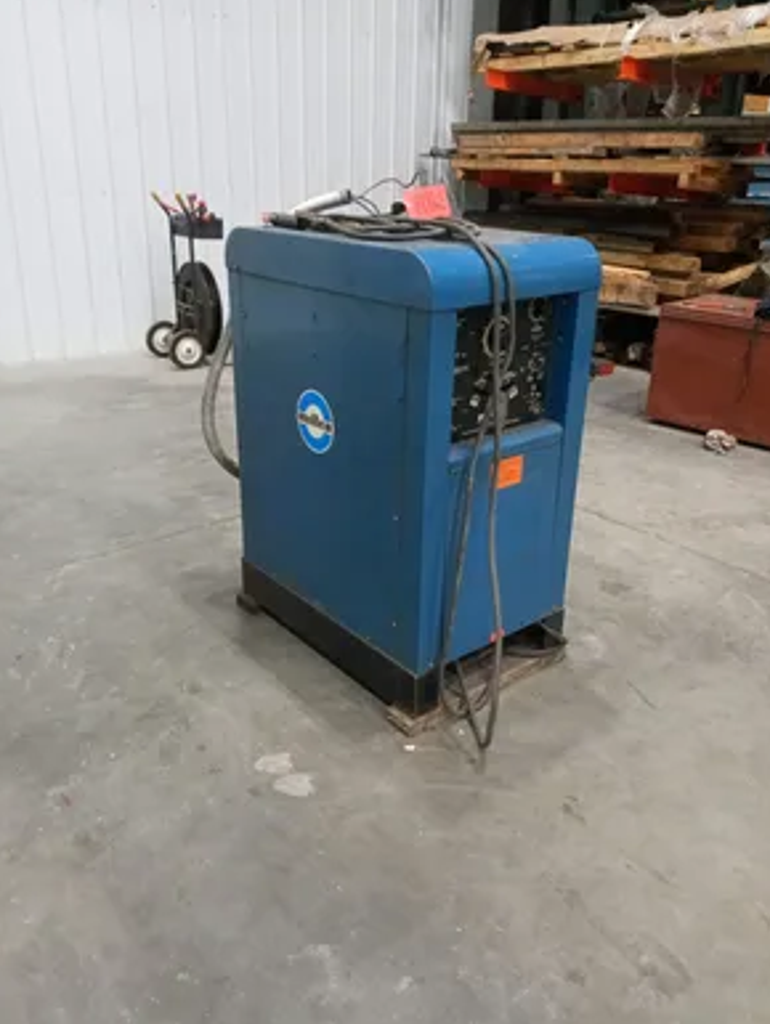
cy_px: 499
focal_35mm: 29
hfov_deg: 48.3
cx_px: 377
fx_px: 859
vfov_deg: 61.6
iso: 400
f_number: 1.8
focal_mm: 3.61
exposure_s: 1/30
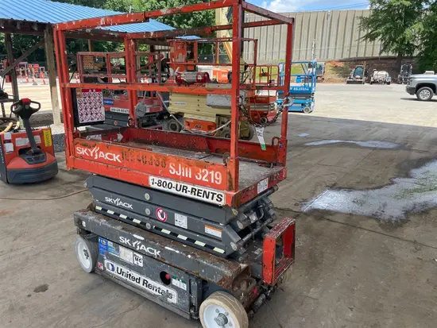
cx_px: 218
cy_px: 164
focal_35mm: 26
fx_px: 328
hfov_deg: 67.3
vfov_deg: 53.1
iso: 32
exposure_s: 1/725
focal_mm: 4.2
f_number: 1.6
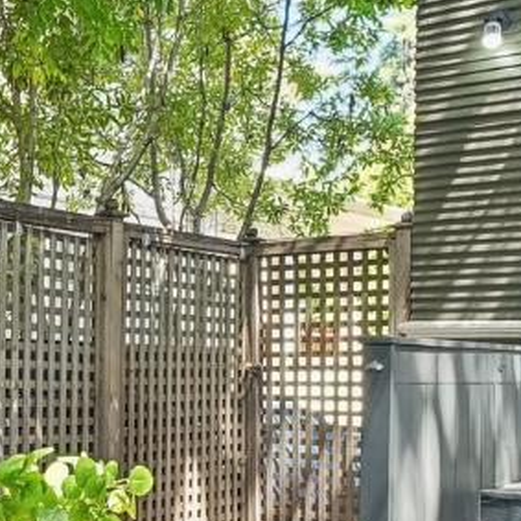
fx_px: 1073
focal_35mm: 63
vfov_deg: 26.8
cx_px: 133
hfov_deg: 26.9
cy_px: 406
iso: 640
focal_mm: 14
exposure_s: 1/20
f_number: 8
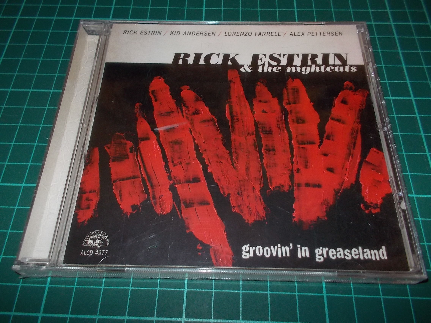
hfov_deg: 61.7
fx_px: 361
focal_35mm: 29
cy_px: 162
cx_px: 216
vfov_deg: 48.2
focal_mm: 4.1
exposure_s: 1/30
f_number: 3.3
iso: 200
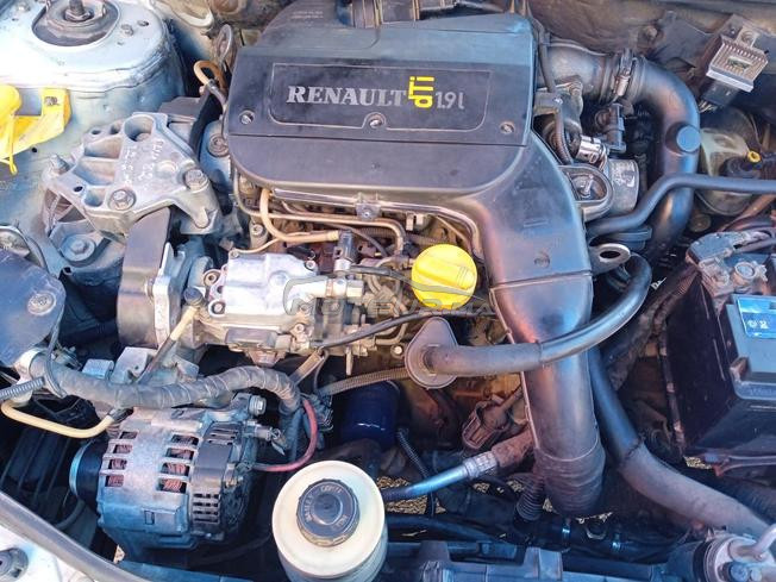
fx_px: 628
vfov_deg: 49.7
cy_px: 291
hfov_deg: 63.4
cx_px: 388
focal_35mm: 28
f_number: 2.2
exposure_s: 1/25
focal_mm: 3.43
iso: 198
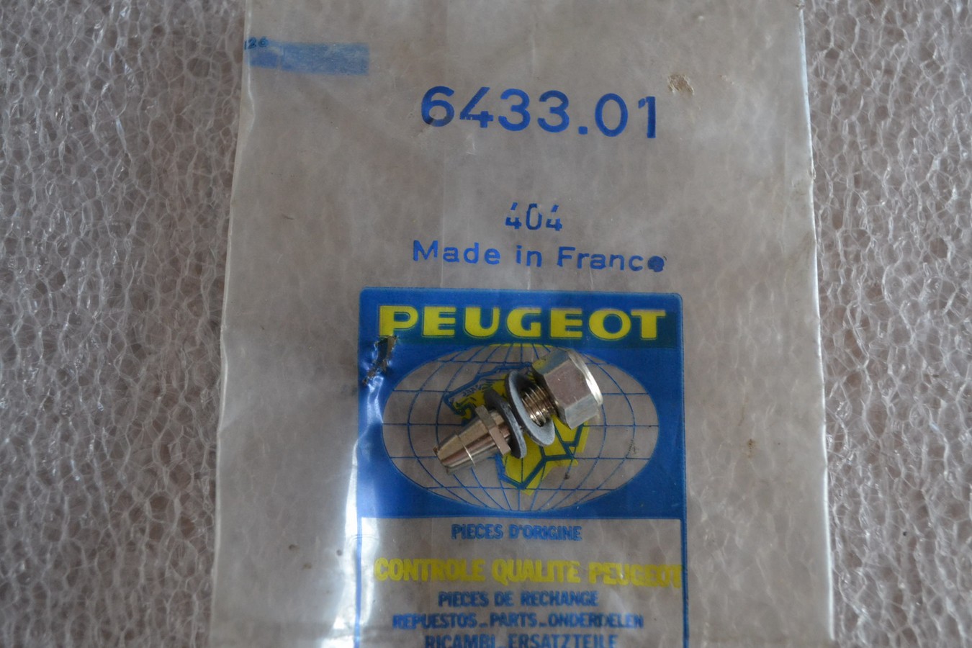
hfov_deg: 41.1
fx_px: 1296
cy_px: 324
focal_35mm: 48
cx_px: 486
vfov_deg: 28.1
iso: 1400
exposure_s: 1/60
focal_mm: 32
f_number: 4.8
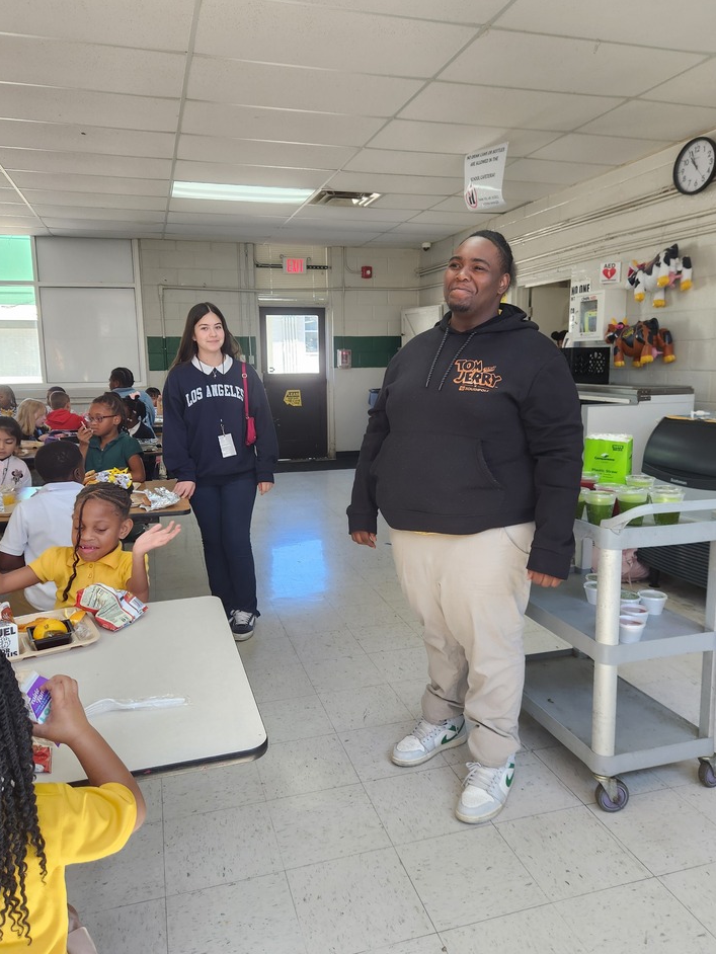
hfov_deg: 54.9
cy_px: 452
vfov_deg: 69.3
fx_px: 689
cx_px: 362
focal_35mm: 25
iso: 125
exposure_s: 1/180
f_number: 1.8
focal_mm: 5.4
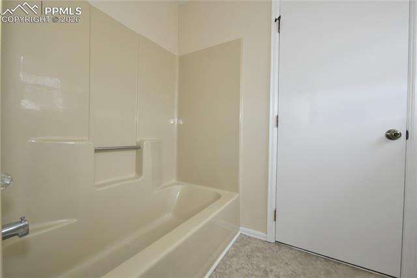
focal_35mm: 15
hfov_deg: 100.4
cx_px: 208
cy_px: 139
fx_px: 174
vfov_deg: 77.3
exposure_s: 1/160
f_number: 10
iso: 1600
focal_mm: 15
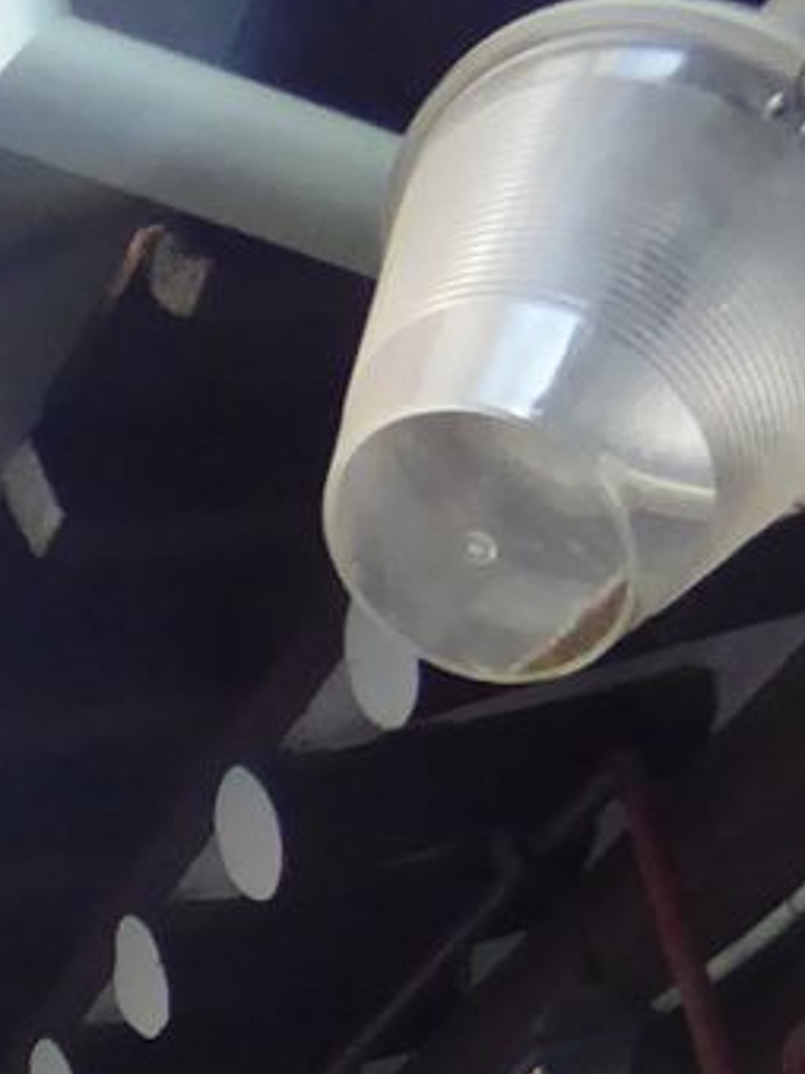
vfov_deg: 13.6
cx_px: -764
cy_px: 2306
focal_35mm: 118
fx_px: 3661
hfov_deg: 11.4
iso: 400
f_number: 3.3
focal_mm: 4.3
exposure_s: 1/30
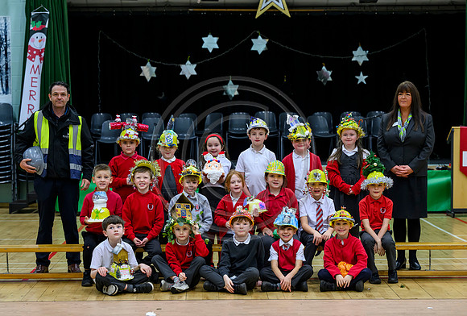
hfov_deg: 20.1
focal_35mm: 101
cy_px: 172
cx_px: 228
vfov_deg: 13.6
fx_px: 1320
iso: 2000
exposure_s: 1/160
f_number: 4
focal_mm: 92
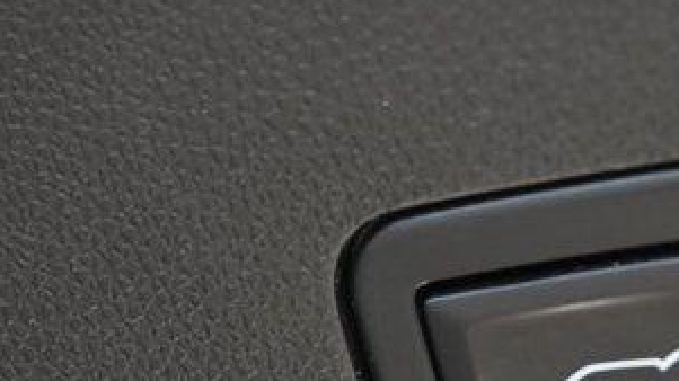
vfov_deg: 9.8
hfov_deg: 17.0
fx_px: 2210
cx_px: 699
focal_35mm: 123
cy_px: 397
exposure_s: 1/200
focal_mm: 23
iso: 400
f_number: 4.2
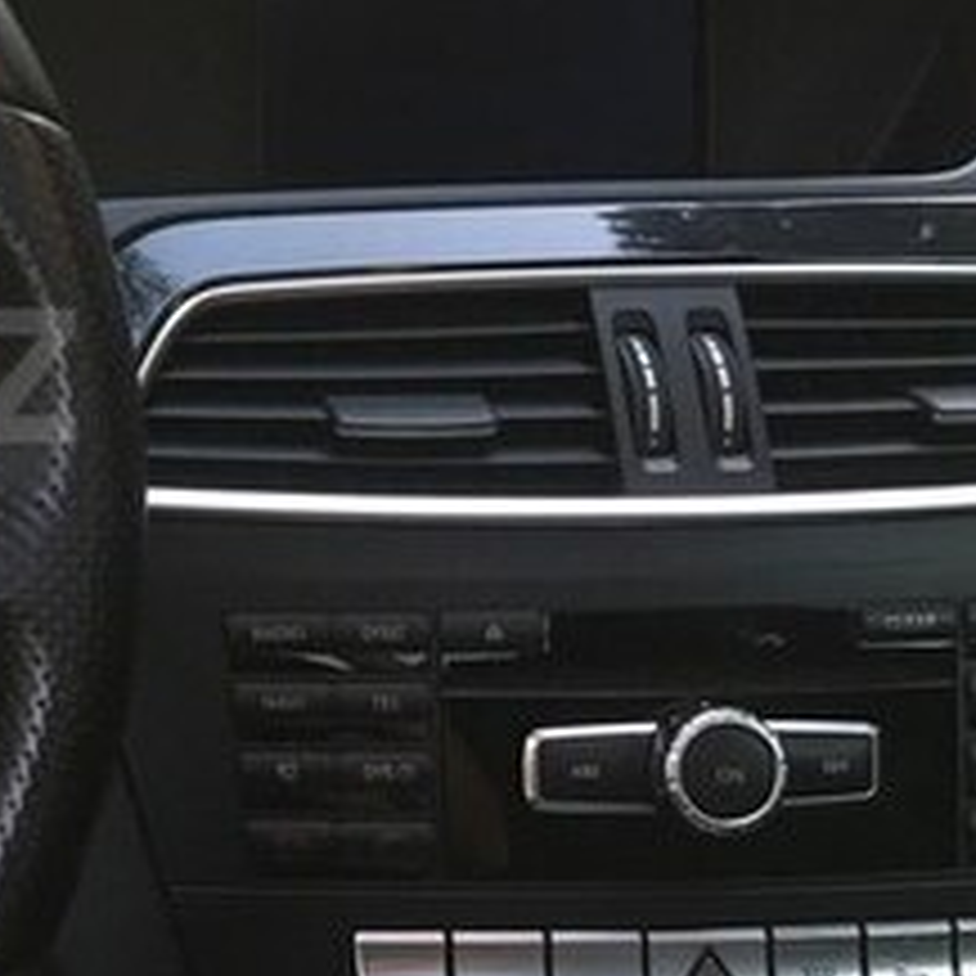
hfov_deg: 19.9
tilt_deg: -15.1
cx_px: -382
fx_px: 2488
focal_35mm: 78
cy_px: 376
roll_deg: +0.8
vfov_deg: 22.2
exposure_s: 1/17
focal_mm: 4.15
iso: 50
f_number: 2.2
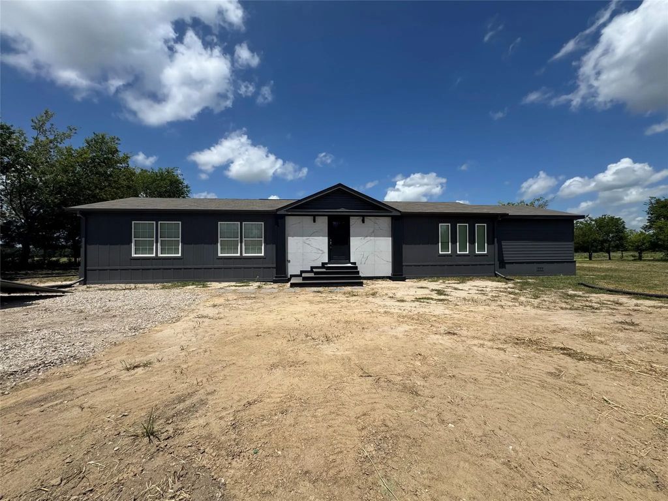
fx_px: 270
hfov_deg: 102.1
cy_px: 250
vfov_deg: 85.7
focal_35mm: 14
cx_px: 334
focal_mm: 2.22
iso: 50
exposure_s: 1/3247
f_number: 2.2
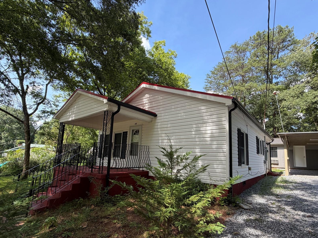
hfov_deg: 87.6
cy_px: 136
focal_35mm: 18
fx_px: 165
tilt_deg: +7.0
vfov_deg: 71.2
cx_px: 171
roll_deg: -1.9
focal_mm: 2.22
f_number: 2.2
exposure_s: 1/465
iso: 64
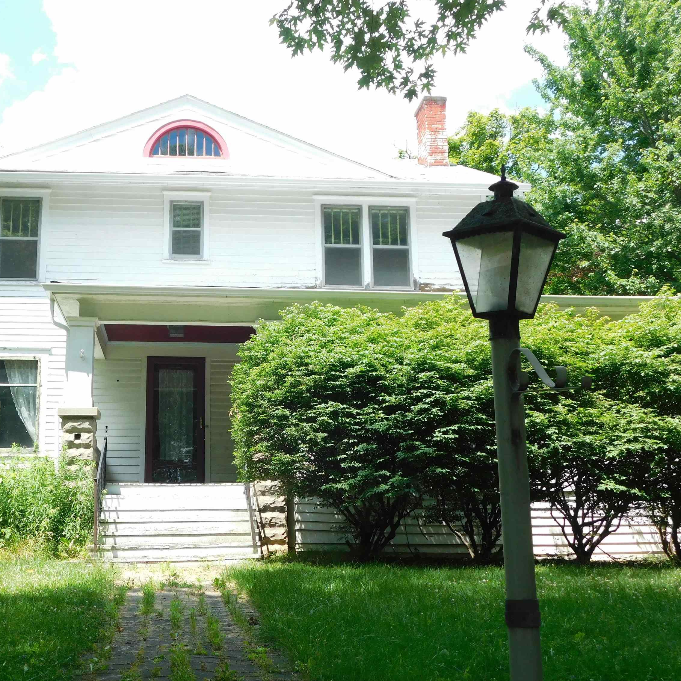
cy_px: 344
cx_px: 226
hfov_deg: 38.7
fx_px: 957
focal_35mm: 43
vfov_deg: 39.2
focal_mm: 6.3
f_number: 3.5
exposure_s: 1/400
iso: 125
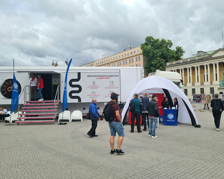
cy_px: 92
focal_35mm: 28
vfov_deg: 51.5
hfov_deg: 62.2
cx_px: 110
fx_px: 186
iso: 50
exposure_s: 1/2288
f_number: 1.8
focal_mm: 5.4
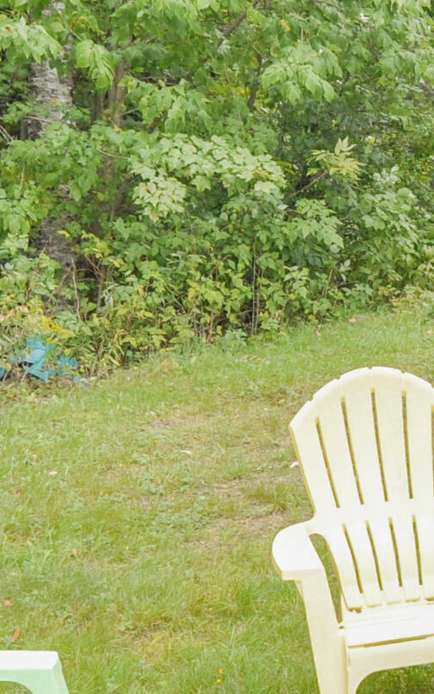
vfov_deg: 25.7
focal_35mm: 80
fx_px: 1515
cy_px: 442
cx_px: 605
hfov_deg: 15.3
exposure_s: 1/160
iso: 320
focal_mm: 14
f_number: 6.3
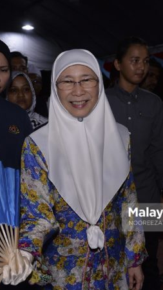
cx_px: 60
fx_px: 292
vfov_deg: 52.8
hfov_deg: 31.0
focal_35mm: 38
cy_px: 145
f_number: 4.5
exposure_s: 1/125
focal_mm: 24
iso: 1000
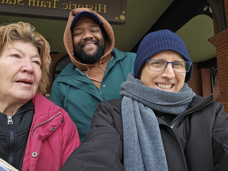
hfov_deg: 69.4
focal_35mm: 25
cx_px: 114
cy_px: 86
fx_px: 165
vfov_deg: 54.9
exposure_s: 1/120
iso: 40
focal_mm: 3.3
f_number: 2.2
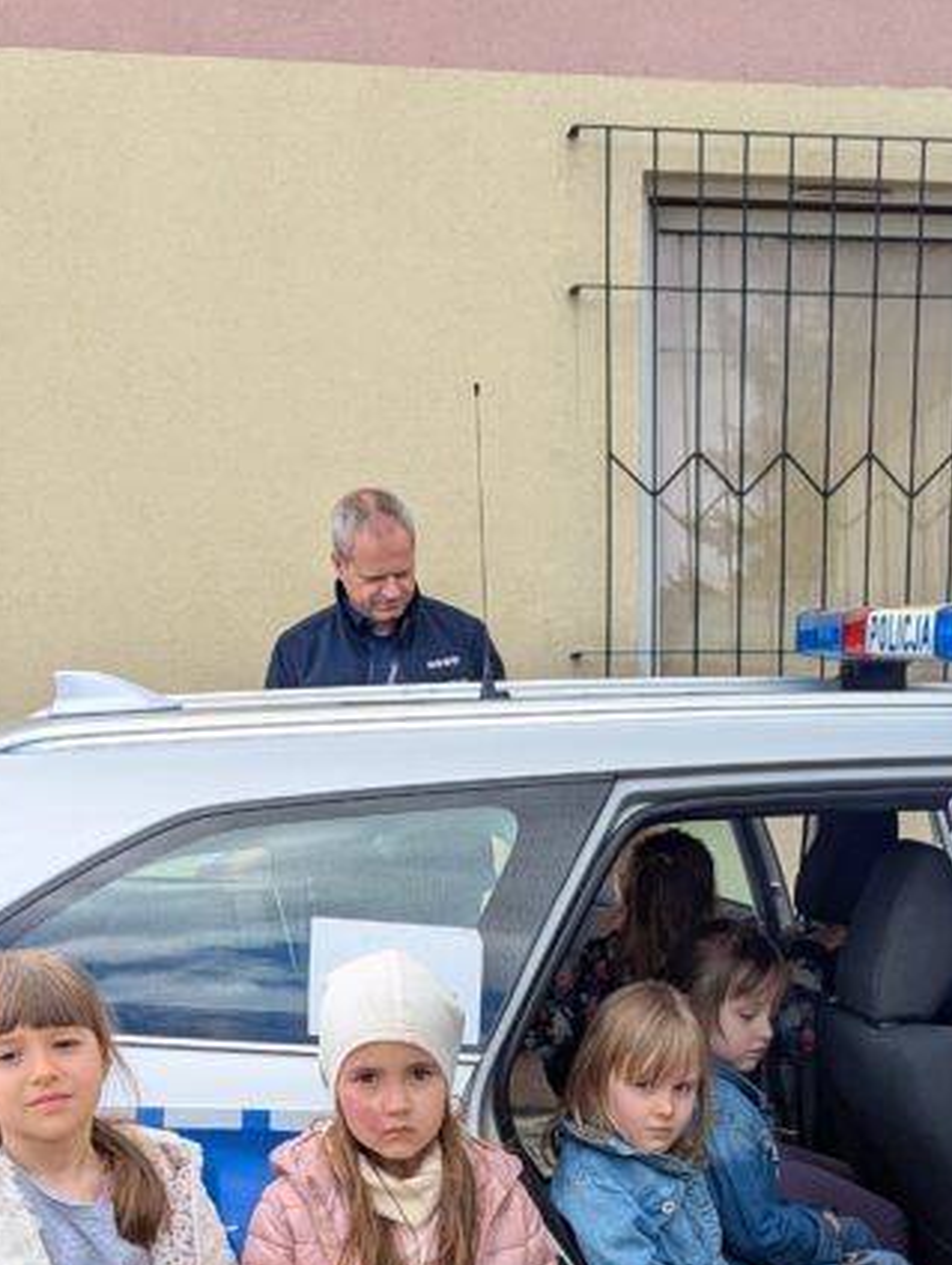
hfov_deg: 25.2
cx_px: 601
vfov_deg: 31.2
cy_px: 1211
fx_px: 2123
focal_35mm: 58
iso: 39
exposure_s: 1/444
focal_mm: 6.81
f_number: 1.85
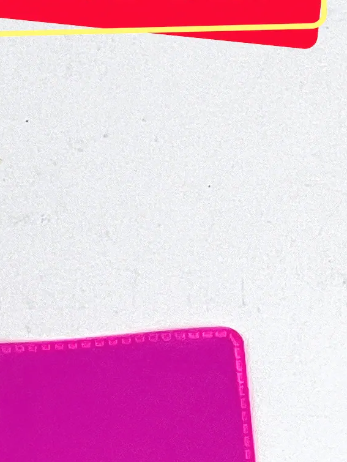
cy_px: 1060
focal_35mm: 411
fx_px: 5489
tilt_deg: -77.0
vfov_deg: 4.7
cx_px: -550
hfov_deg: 3.6
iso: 32
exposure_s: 1/215
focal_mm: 9
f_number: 2.8
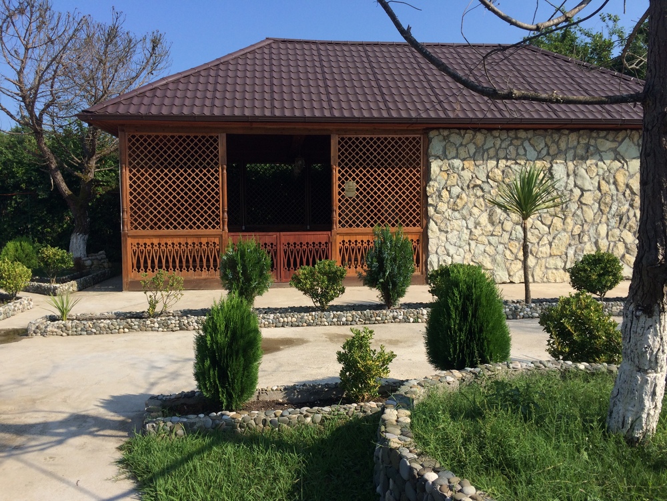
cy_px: 250
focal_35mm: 29
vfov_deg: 48.2
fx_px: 559
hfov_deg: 61.7
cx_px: 334
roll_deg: -0.3
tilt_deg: -3.1
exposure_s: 1/2053
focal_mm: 4.15
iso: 32
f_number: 2.2
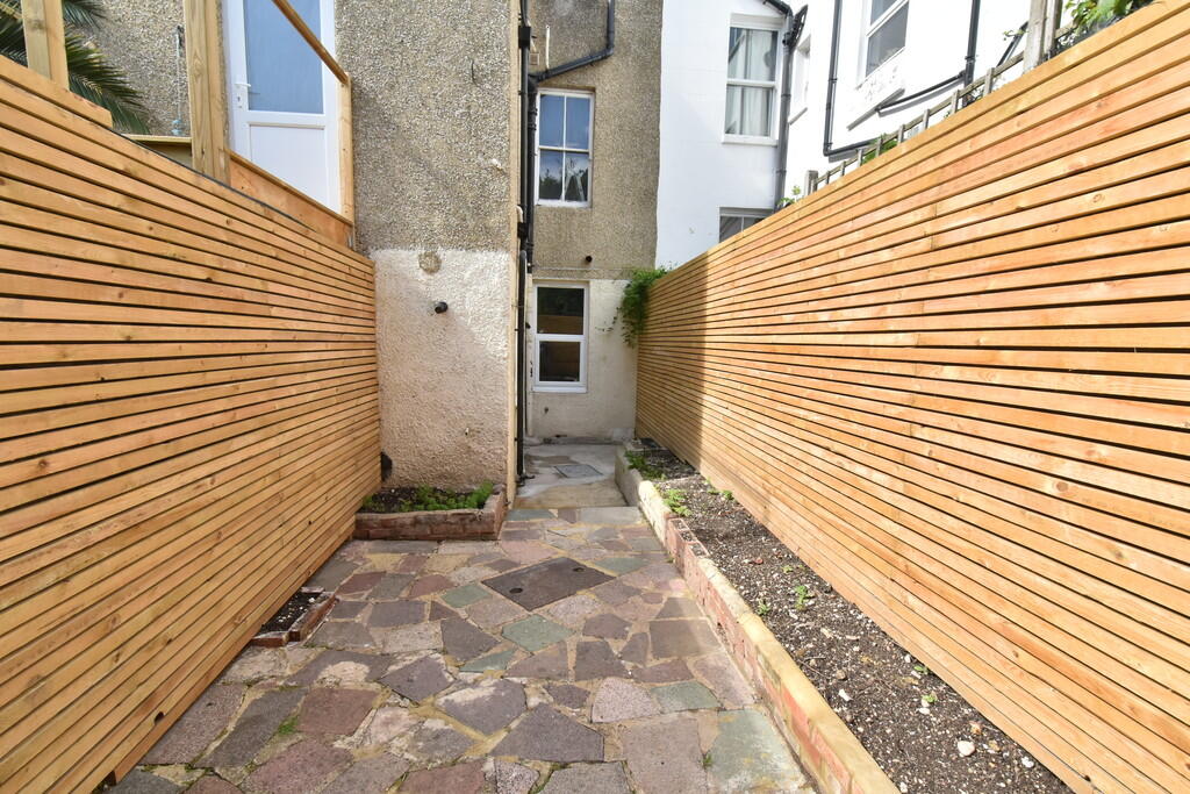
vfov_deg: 77.3
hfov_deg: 100.4
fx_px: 496
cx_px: 595
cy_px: 397
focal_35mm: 15
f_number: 8
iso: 500
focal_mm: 10
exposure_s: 1/250
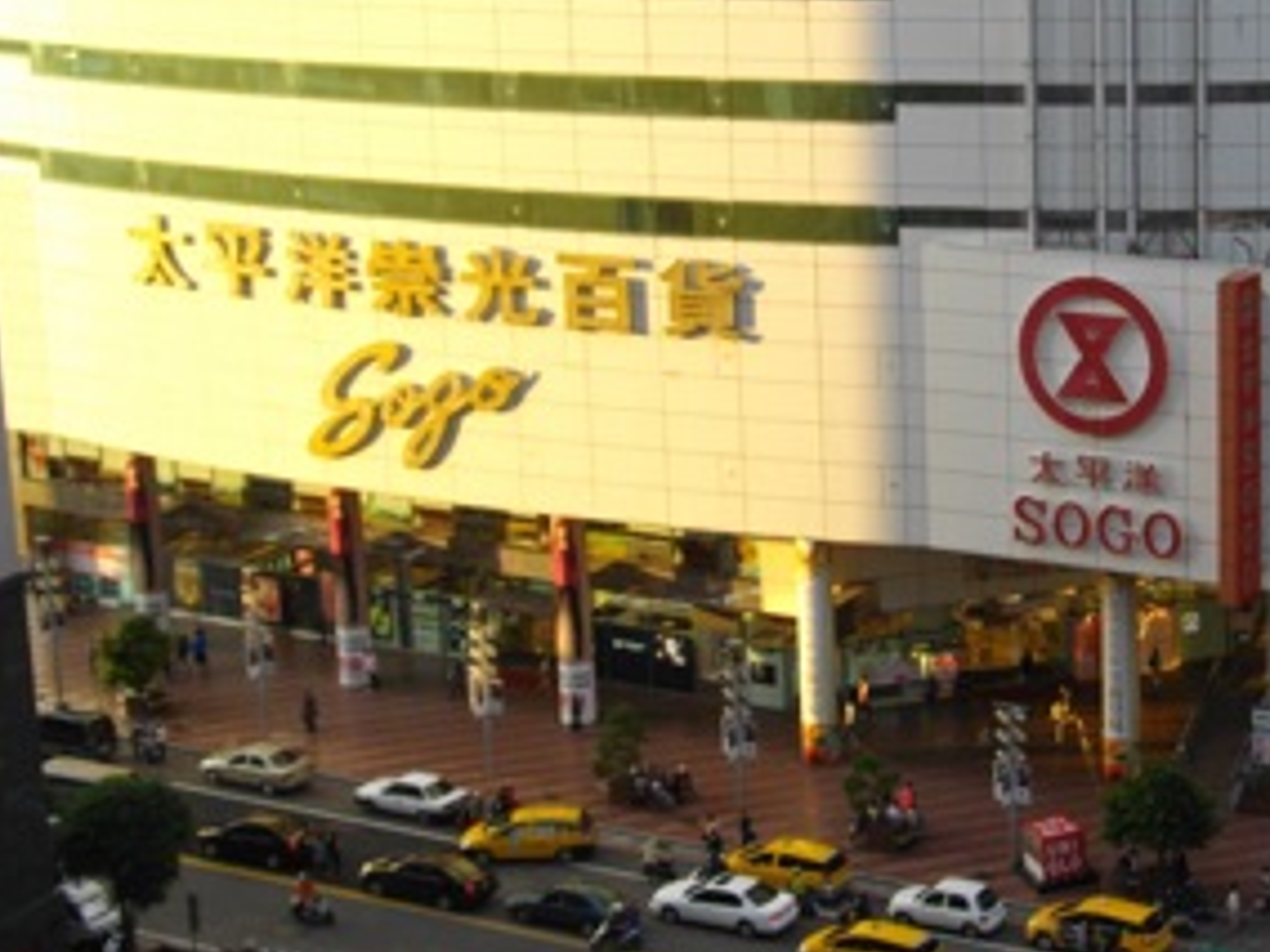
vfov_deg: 18.1
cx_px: 868
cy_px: 293
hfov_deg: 24.0
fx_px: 2972
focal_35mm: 81
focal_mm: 8.8
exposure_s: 1/160
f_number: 3.6
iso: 108
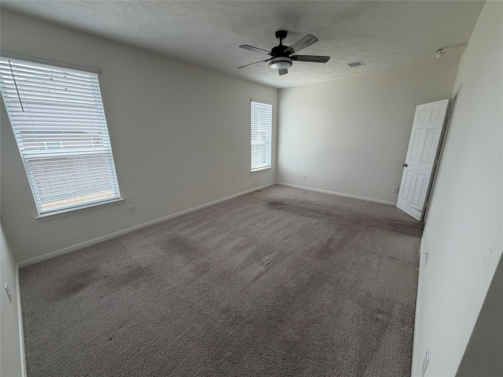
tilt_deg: -14.8
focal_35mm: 14
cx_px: 252
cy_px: 188
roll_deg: +0.6
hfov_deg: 102.1
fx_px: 203
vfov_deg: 85.7
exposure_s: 1/121
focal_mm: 2.22
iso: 80
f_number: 2.2
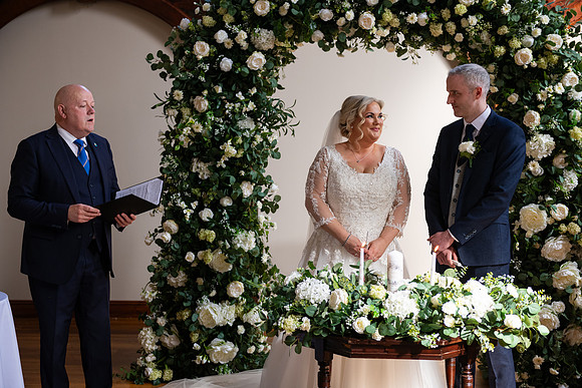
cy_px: 194
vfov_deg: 24.2
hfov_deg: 35.6
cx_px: 291
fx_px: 906
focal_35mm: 56
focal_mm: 56
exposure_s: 1/160
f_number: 3.5
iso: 500
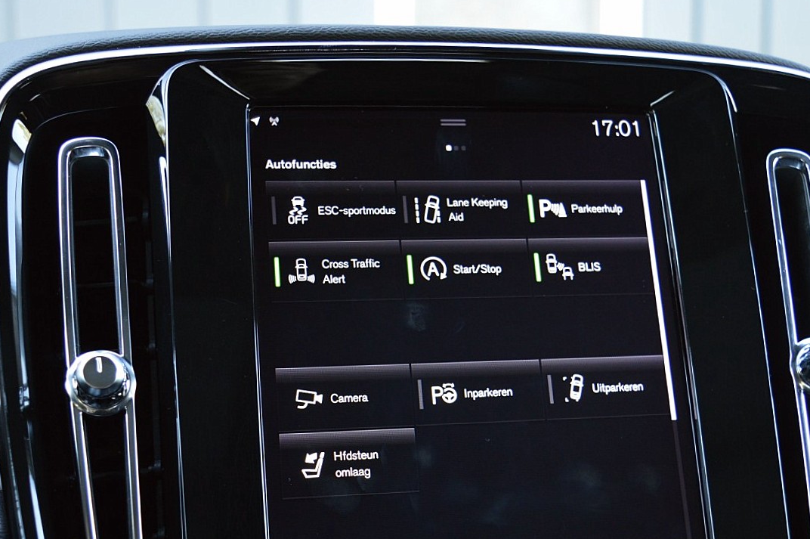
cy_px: 398
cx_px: 416
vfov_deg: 26.6
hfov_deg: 39.6
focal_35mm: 50
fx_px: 1124
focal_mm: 22
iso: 800
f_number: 4
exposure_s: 1/60
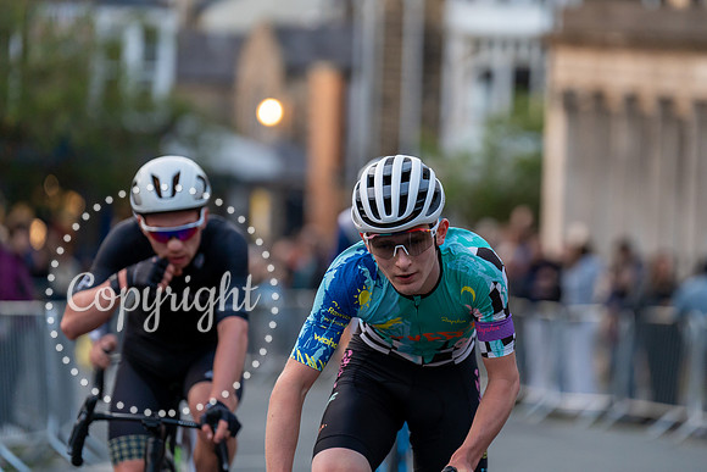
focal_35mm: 195
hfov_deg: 10.6
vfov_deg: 7.1
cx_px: 425
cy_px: 188
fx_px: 3824
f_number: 2.8
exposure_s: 1/1000
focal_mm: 162
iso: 2000
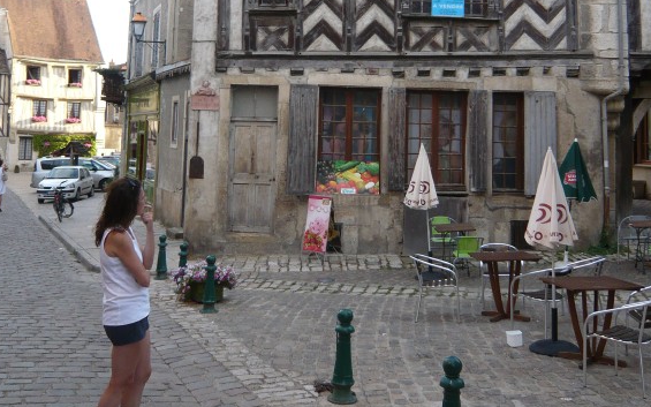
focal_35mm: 42
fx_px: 745
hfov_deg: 47.2
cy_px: 43
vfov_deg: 29.3
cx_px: 335
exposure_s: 1/160
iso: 100
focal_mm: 4.6
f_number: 2.8
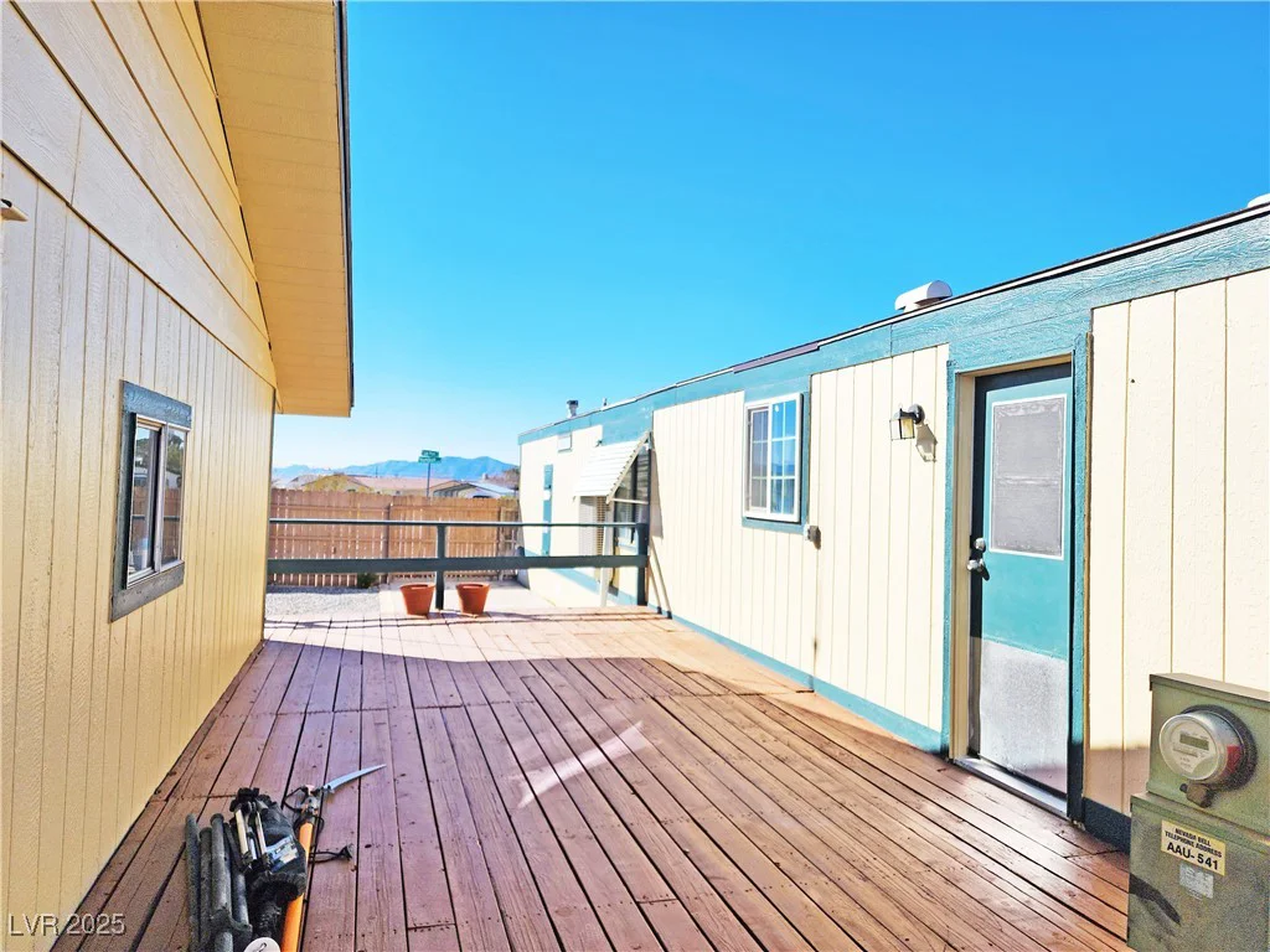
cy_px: 476
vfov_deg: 58.9
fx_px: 844
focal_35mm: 23
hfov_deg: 73.9
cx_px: 635
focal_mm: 6.4
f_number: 1.8
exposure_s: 1/1645
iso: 12
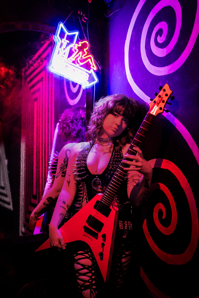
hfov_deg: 37.9
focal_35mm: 35
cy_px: 149
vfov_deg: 54.4
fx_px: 290
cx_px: 100
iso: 1250
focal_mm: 35
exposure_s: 1/40
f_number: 1.8
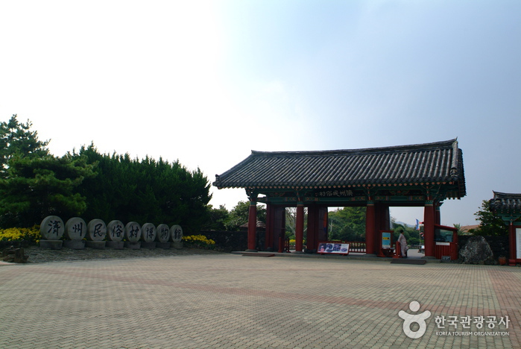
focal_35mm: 30
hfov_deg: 61.9
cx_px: 260
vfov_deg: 43.7
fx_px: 435
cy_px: 174
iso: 200
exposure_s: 1/350
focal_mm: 20
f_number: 9.5
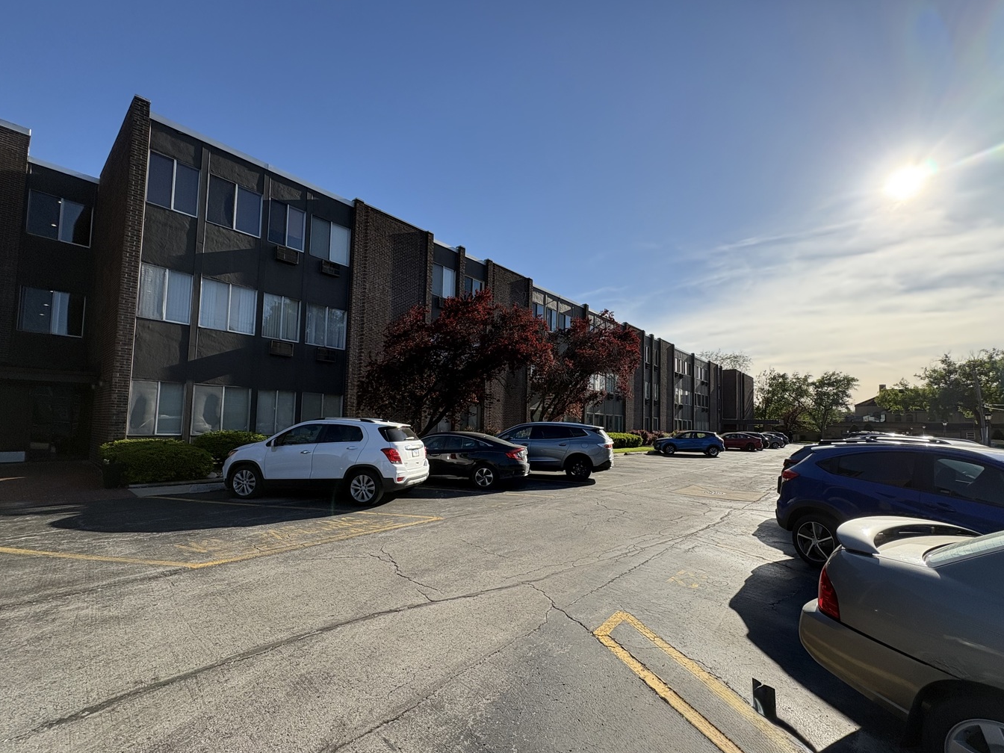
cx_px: 530
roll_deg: -0.8
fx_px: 435
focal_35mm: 15
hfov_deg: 98.1
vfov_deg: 81.6
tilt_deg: +4.2
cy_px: 401
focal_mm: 2.22
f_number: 2.2
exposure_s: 1/2083
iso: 64
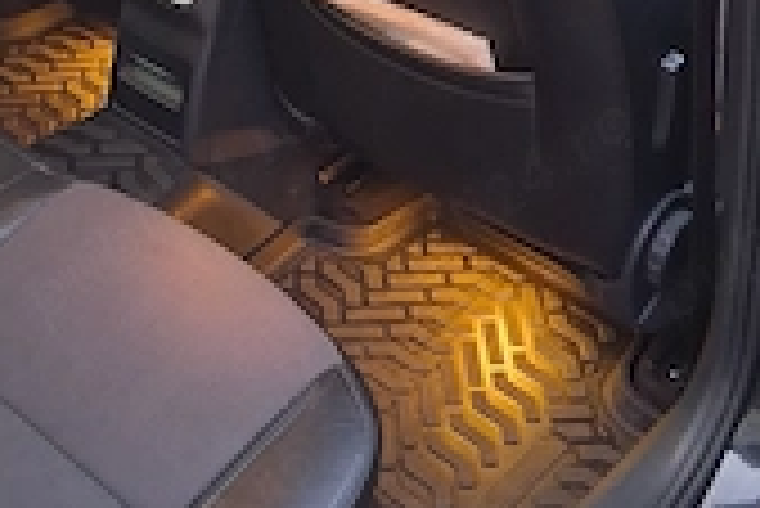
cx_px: 328
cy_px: -58
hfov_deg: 31.4
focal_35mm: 64
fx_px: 1352
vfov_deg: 20.3
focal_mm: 3.98
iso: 1000
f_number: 1.8
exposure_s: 1/14
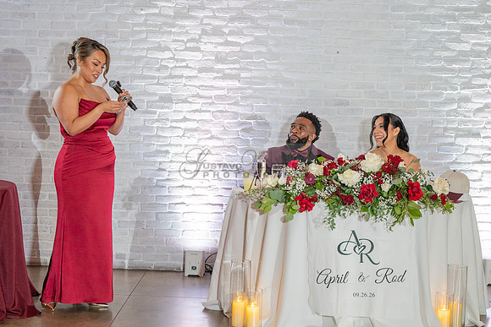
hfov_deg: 28.8
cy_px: 164
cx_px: 246
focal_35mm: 70
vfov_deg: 19.5
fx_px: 955
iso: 1600
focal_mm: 70
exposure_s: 1/320
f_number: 2.8
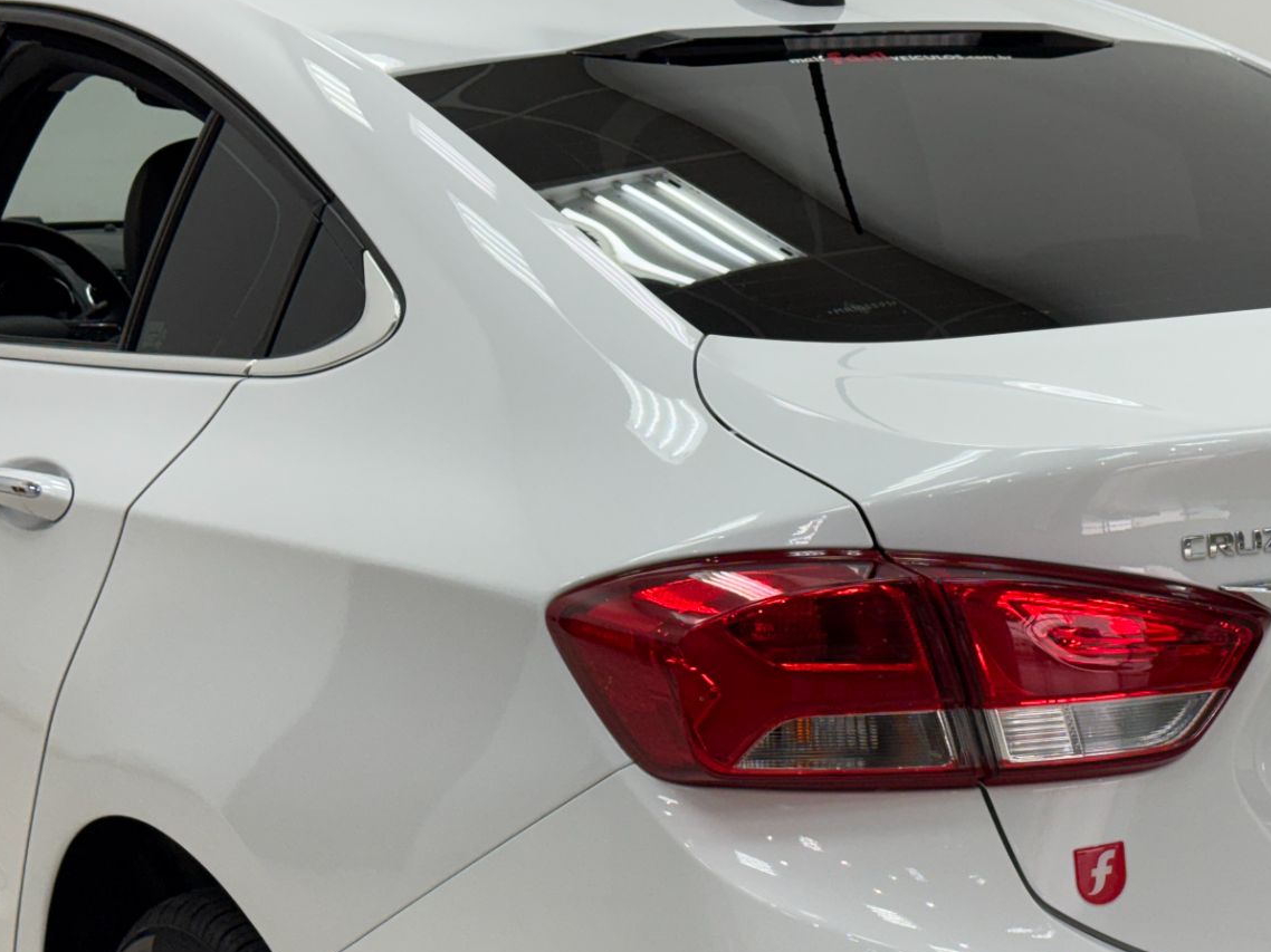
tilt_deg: -14.5
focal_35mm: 81
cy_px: 735
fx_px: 2973
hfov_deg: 23.8
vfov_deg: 18.1
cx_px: 988
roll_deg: -0.1
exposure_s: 1/159
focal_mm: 6.76
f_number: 1.78
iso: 80
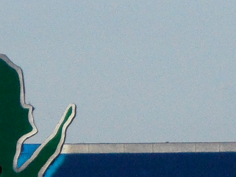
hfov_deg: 1.8
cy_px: 430
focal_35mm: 1096
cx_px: 304
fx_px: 7474
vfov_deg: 1.4
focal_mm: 29.7
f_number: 4.4
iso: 200
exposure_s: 1/60
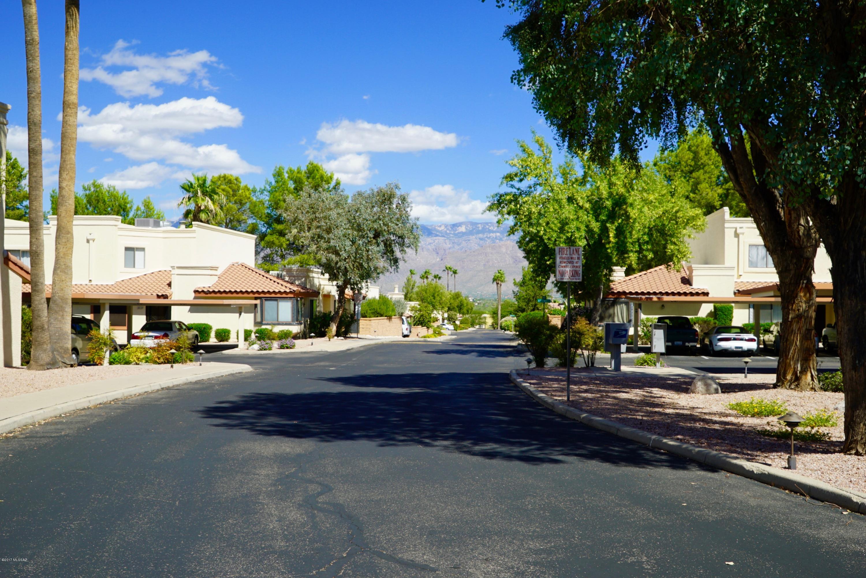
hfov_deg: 50.7
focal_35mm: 38
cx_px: 433
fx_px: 914
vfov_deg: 35.1
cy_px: 289
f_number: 14
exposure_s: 1/80
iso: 100
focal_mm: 38
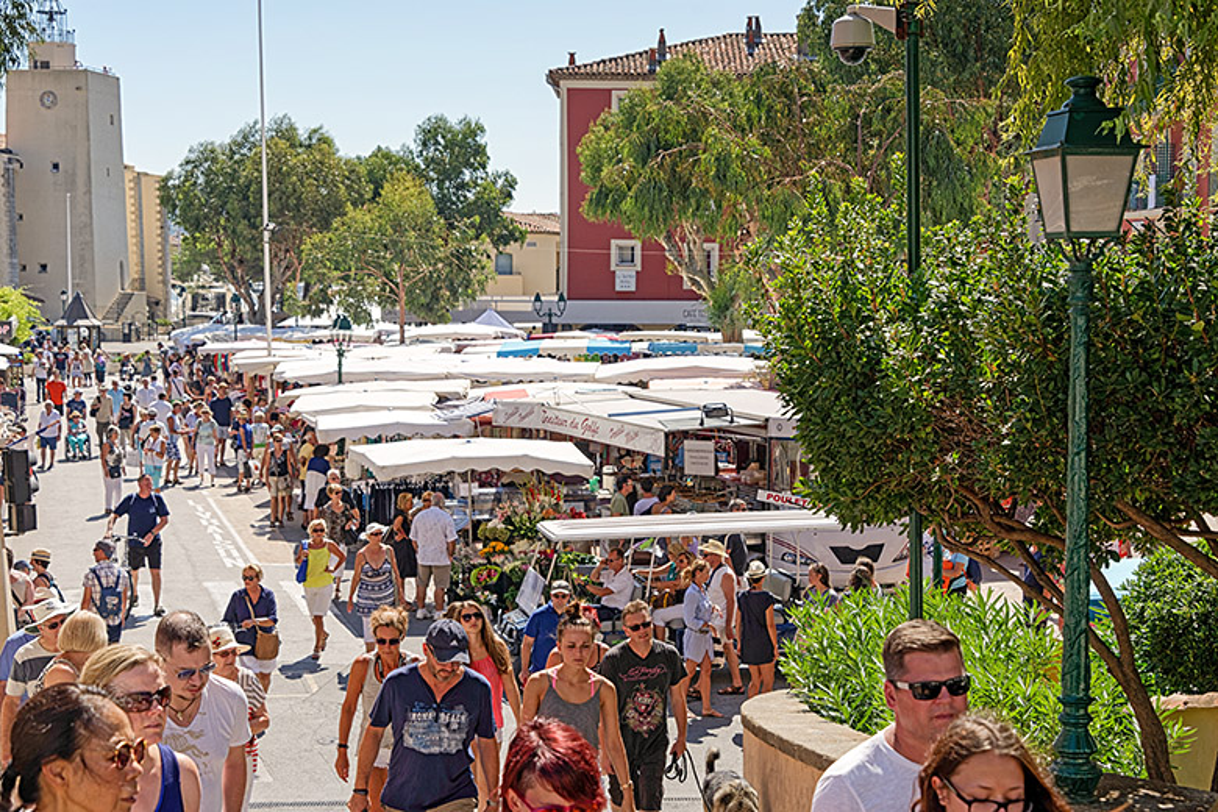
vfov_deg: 23.4
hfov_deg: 34.5
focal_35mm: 58
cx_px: 609
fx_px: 1962
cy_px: 406
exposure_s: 1/320
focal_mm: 58
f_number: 8
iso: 100
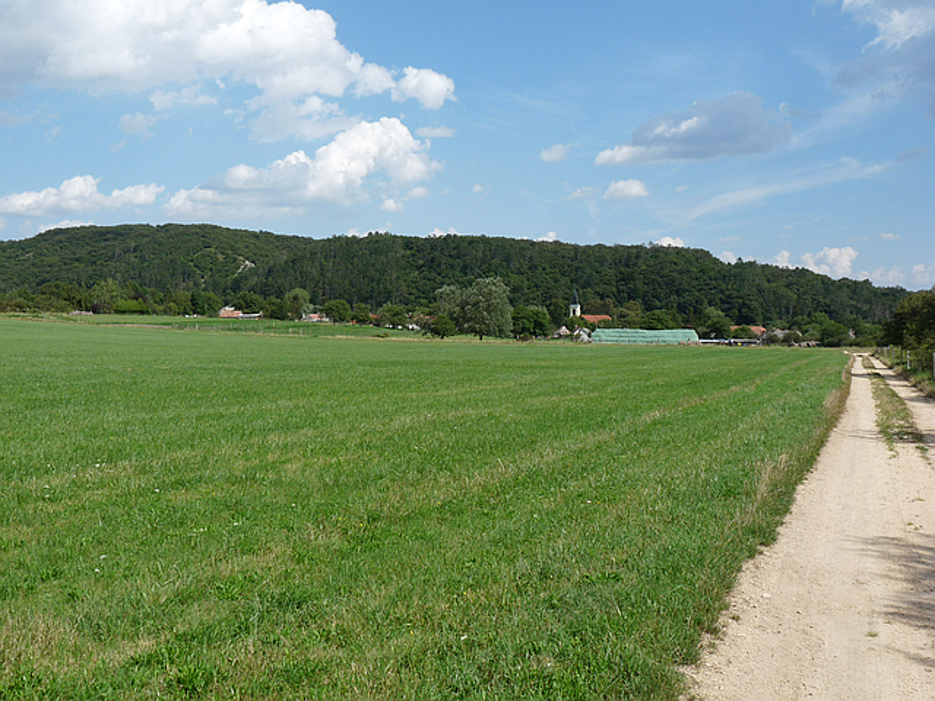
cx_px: 468
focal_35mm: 37
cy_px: 350
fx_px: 999
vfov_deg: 38.7
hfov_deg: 50.1
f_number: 5.6
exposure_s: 1/500
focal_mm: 6.6
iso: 100
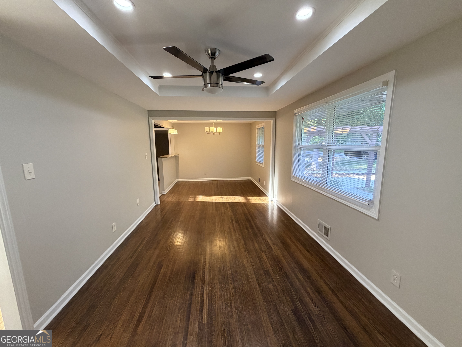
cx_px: 231
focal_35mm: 14
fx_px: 187
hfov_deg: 102.1
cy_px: 174
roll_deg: -0.8
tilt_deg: -7.7
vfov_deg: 85.7
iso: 320
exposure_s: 1/120
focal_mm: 2.22
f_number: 2.2
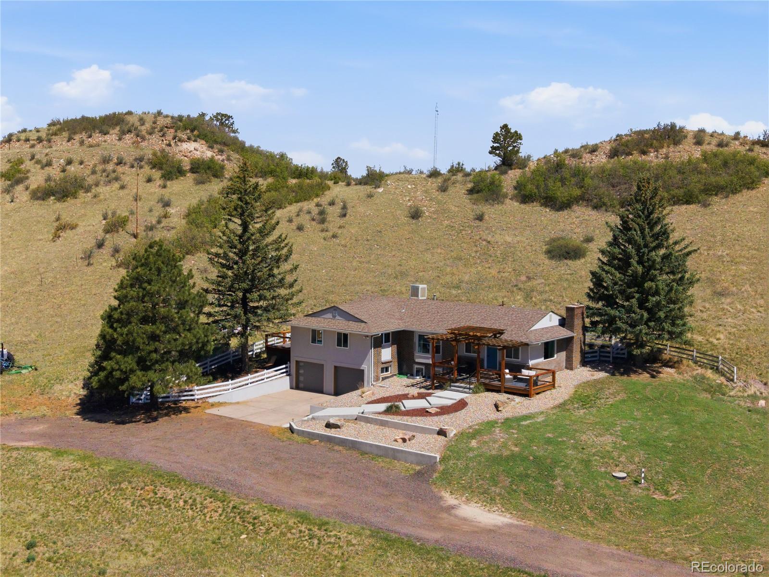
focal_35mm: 24
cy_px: 288
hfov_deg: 71.6
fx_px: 533
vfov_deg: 56.8
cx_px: 384
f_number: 1.8
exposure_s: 1/8000
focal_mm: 8.7
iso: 150
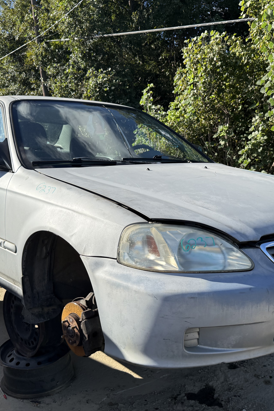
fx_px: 422
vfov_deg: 51.9
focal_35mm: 37
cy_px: 214
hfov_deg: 35.8
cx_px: 166
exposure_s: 1/4673
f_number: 1.78
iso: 125
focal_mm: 6.76
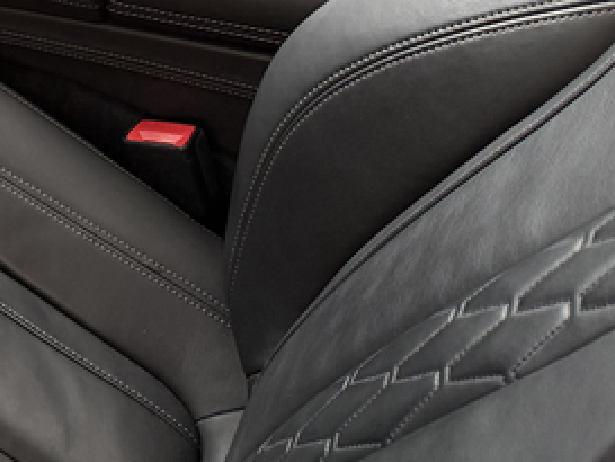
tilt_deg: -34.7
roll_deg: -0.7
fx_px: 1564
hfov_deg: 19.3
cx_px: -327
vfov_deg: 15.5
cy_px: -234
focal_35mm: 88
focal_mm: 6.76
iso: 250
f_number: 1.78
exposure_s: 1/60
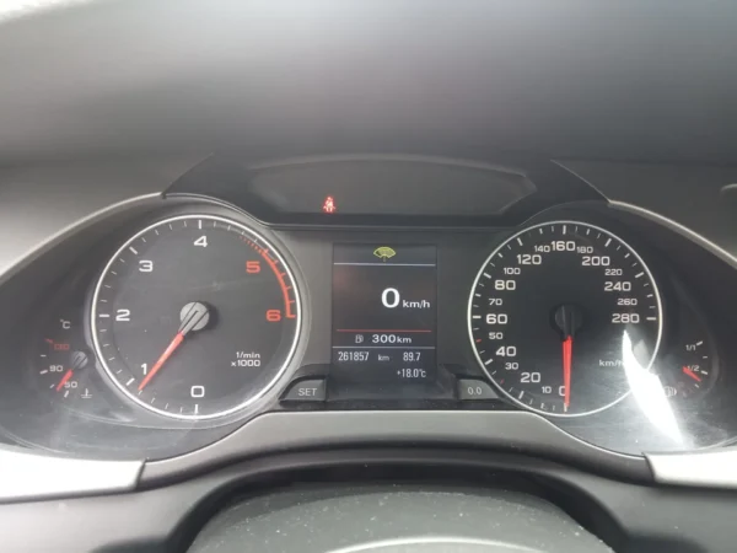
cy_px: 276
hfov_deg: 63.4
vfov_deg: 49.7
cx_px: 368
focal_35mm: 28
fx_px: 596
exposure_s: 1/33.3
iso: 279
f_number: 2.2
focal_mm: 3.46
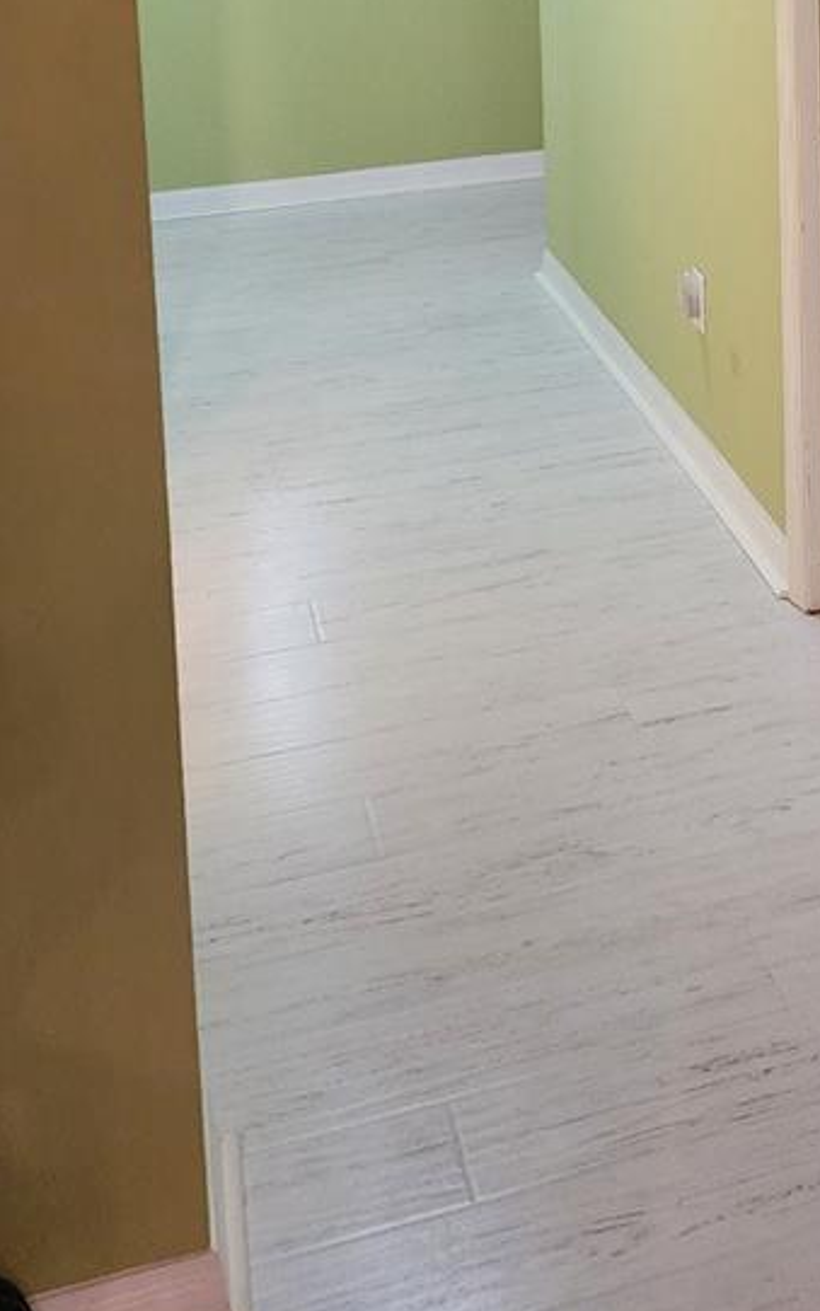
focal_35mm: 54
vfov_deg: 33.9
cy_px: -34
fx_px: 1930
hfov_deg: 23.0
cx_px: 815
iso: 640
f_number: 1.8
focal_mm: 6.4
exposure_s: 1/120
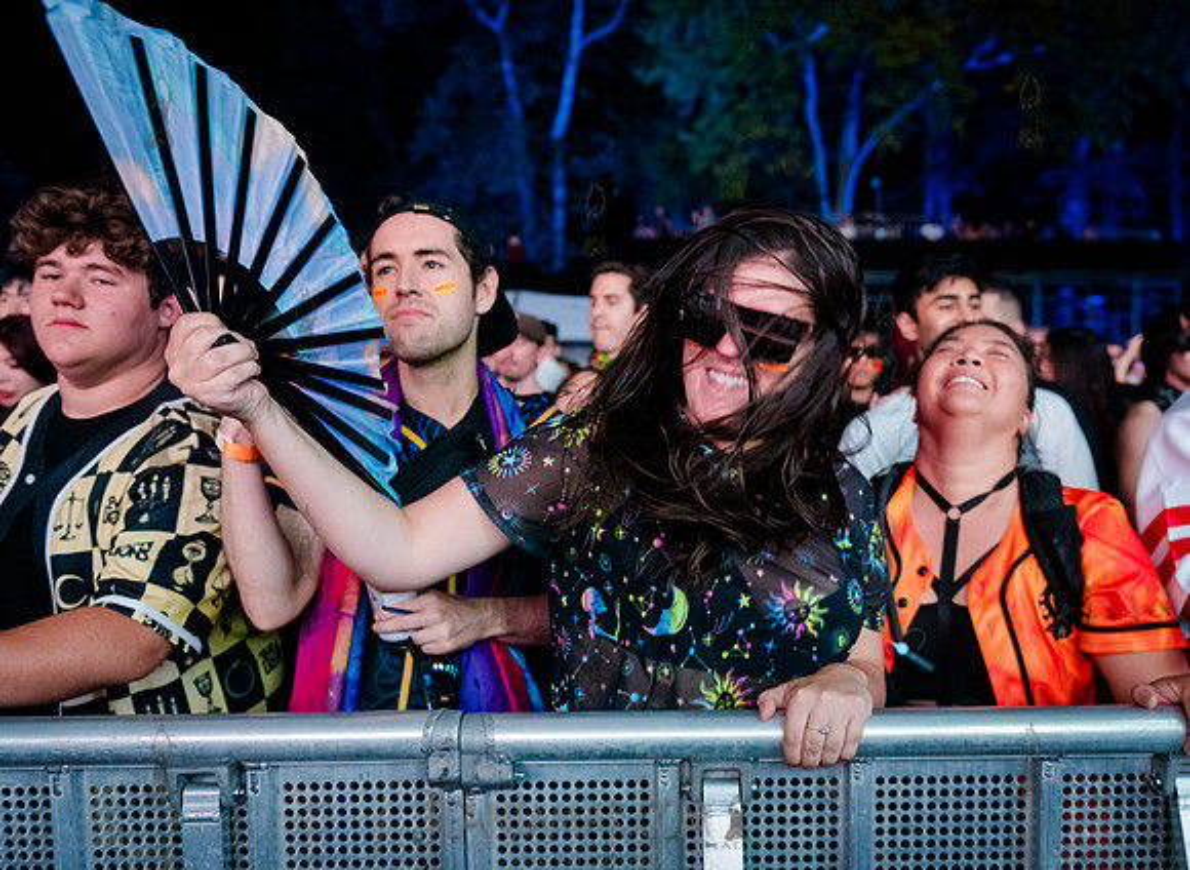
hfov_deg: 58.1
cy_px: 470
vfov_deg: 44.3
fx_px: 1068
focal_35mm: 31
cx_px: 669
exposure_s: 1/250
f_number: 2.8
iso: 6400
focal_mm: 27
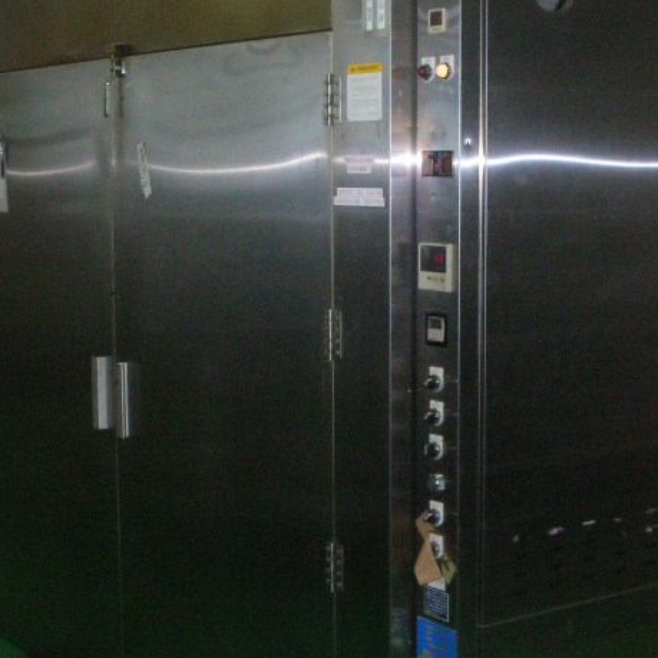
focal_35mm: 69
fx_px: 1484
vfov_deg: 25.0
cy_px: 325
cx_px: 370
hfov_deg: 25.0
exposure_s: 1/60.1
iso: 200
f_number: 3
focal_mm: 5.8
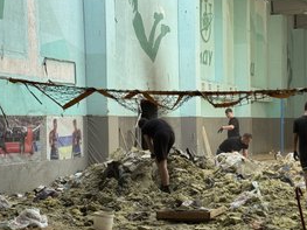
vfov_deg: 20.1
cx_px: 205
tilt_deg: -0.8
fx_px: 647
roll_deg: +1.7
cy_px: 121
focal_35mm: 73
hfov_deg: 26.5
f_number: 1.78
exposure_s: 1/747
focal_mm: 6.76
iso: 64
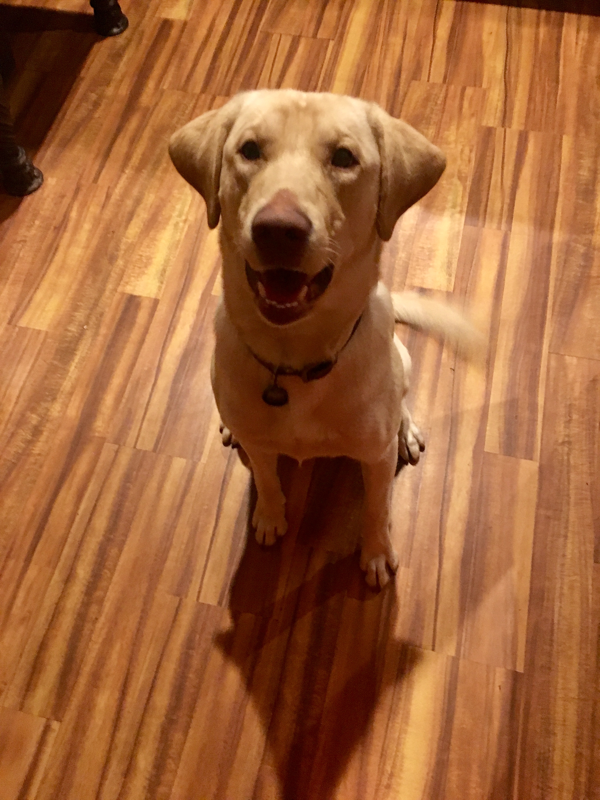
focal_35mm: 29
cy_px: 400
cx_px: 300
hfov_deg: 48.2
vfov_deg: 61.7
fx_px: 670
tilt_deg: -62.3
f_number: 2.2
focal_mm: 4.15
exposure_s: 1/15
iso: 400
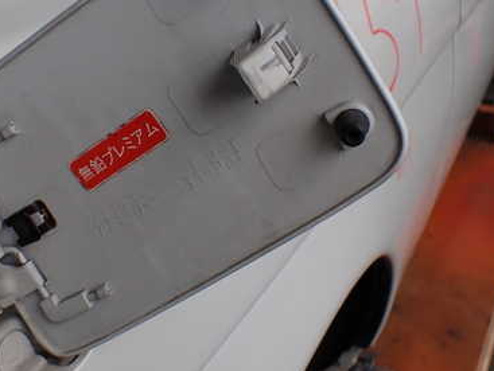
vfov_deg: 29.6
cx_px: 182
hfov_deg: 38.6
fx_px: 700
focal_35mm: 49
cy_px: 141
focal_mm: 5.4
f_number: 9
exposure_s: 1/125
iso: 100
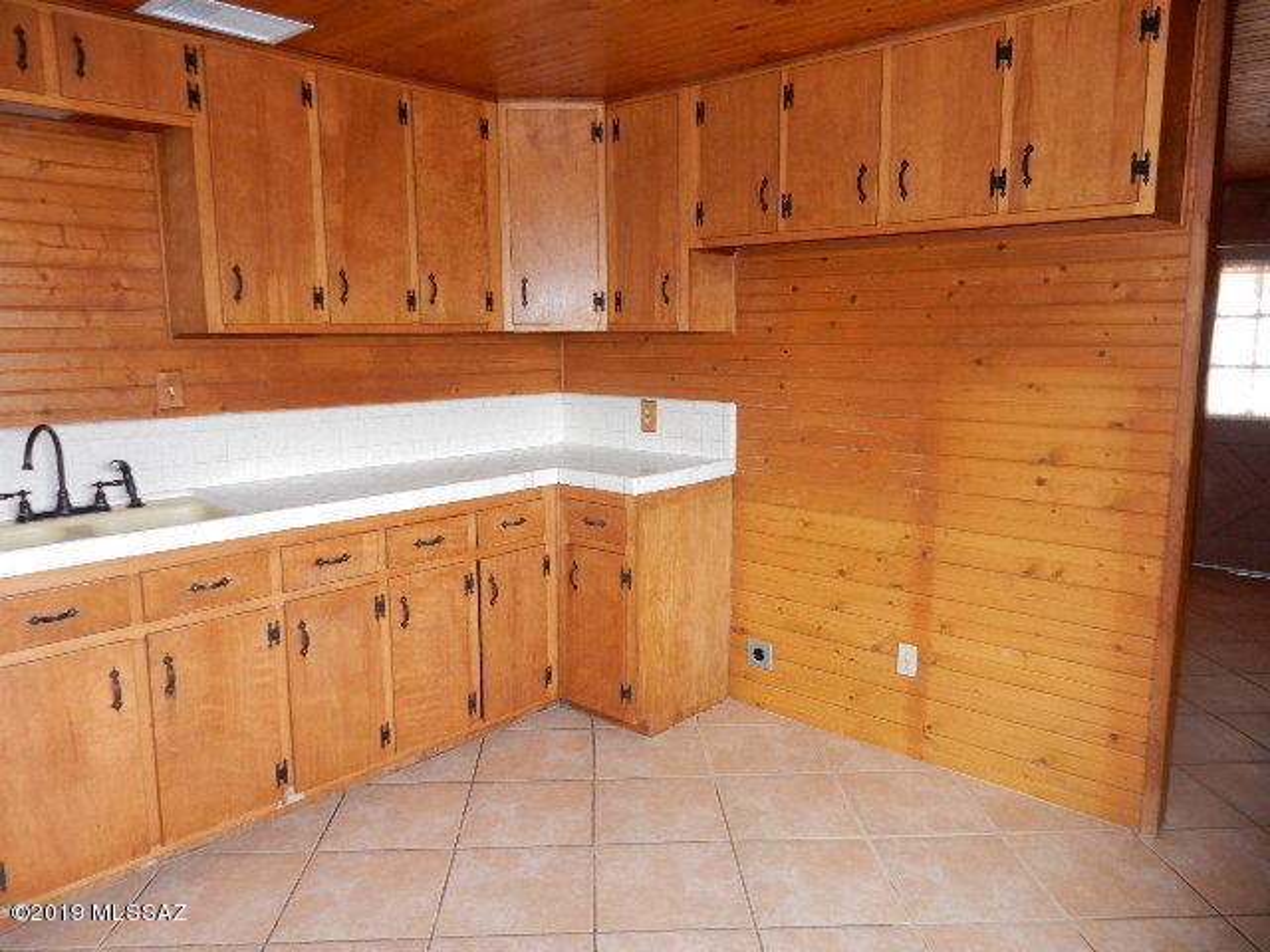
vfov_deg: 54.9
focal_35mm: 25
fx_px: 917
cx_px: 635
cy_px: 476
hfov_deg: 69.4
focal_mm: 4.5
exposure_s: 1/30
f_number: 3.7
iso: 320
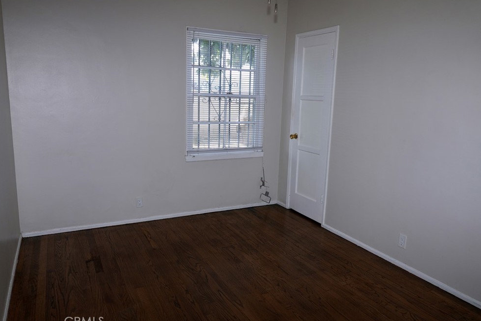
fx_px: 334
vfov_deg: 51.3
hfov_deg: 71.5
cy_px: 161
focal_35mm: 25
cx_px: 236
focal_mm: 16
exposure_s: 1/60.1
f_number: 2.8
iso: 160
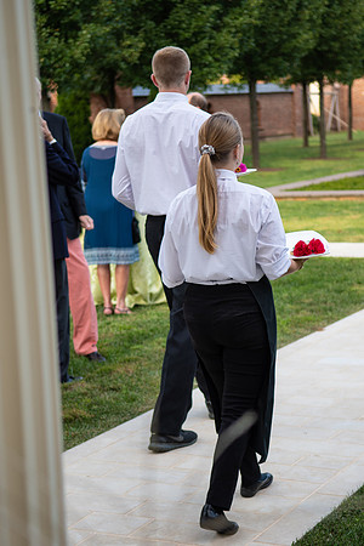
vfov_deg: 24.6
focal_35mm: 82
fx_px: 1251
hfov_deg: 16.6
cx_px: 182
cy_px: 273
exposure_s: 1/400
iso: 200
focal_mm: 55
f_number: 2.8
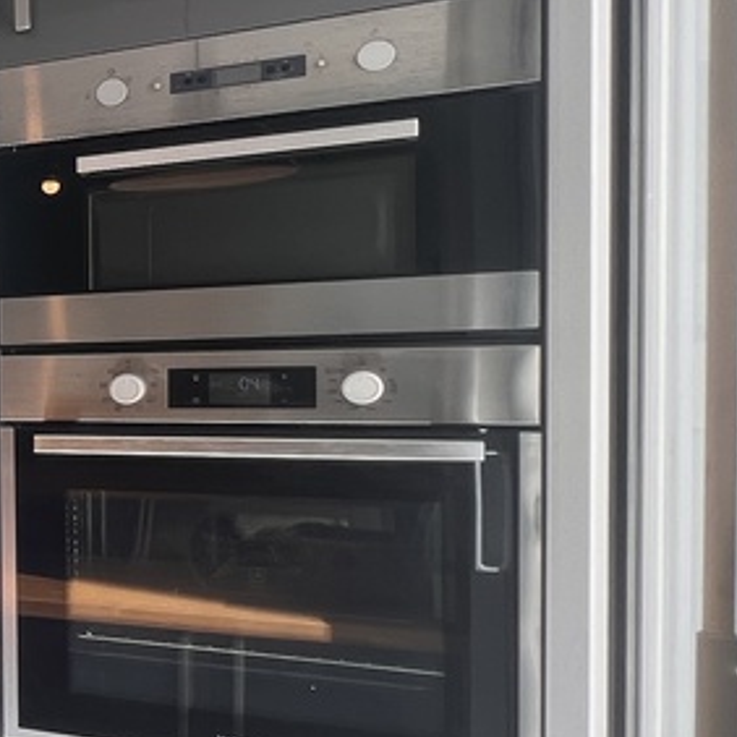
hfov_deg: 21.4
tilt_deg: -1.8
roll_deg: +1.6
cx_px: -623
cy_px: 397
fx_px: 1132
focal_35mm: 47
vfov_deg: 36.0
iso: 32
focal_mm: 1.57
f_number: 1.8
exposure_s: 1/100
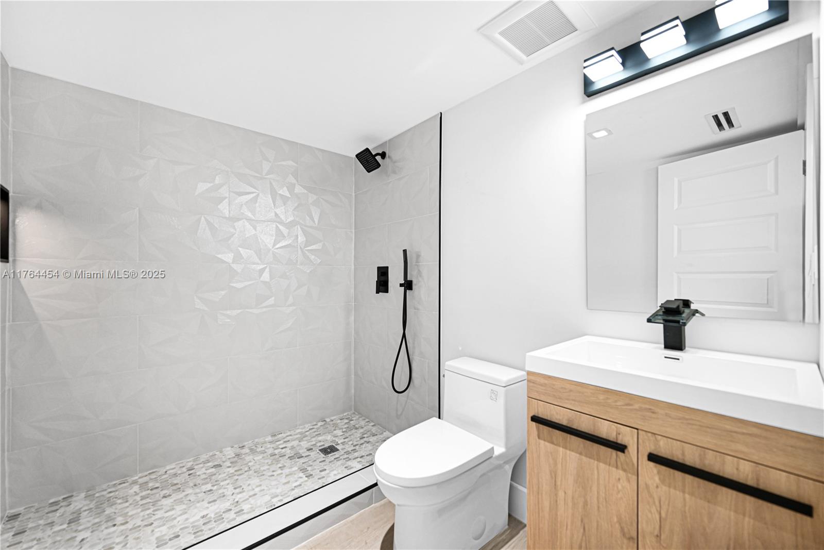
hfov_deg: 104.2
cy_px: 275
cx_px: 412
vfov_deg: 81.2
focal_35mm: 14
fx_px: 320
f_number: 4
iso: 200
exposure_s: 1/15
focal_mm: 14
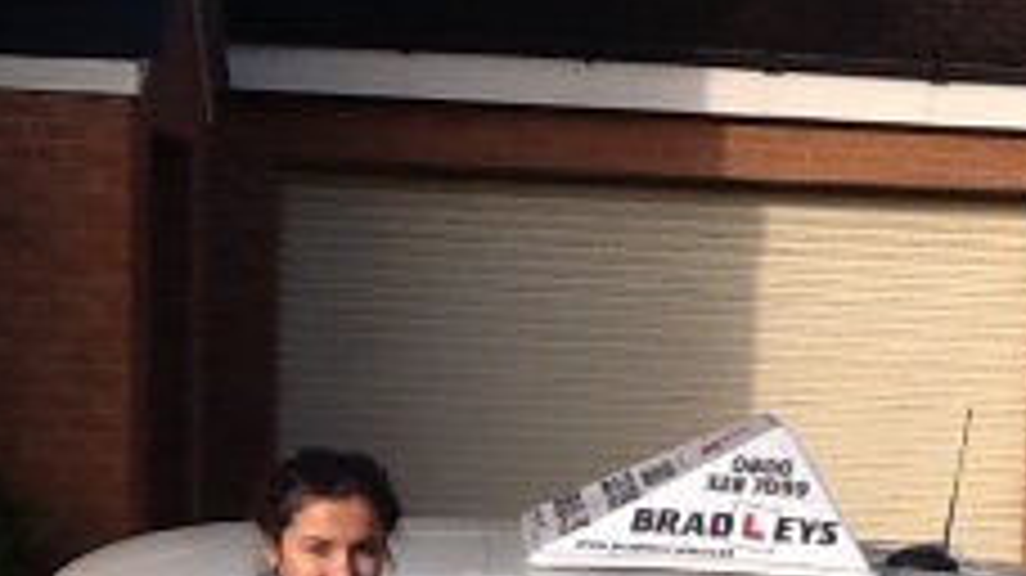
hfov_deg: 20.2
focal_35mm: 105
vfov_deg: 11.3
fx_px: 2855
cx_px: 814
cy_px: 713
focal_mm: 2.03
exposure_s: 1/810
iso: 40
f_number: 2.4
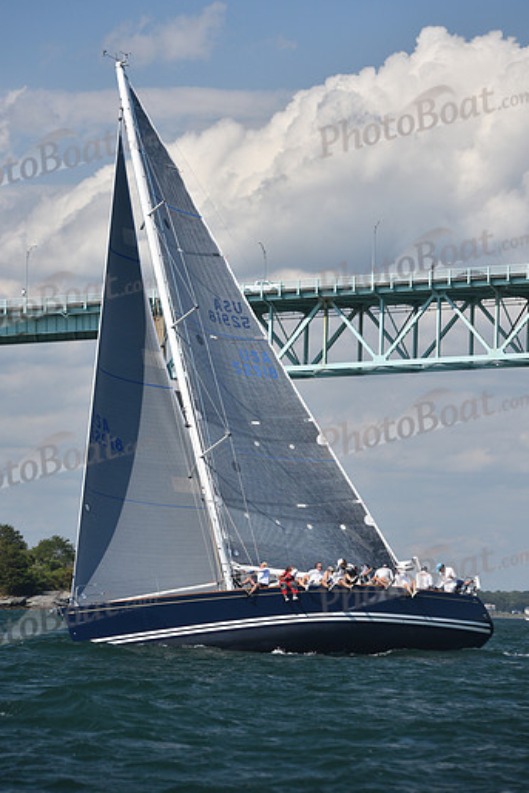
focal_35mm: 158
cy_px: 363
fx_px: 3480
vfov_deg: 13.0
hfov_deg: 8.7
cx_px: 238
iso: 250
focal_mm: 140
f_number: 5
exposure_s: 1/1250
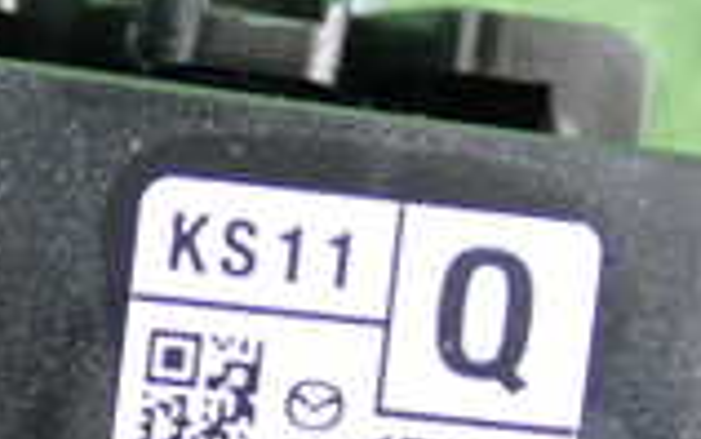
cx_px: -337
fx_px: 3613
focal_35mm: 189
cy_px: 310
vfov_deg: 7.0
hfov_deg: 10.7
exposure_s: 1/15
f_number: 3.1
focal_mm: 8.4
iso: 800
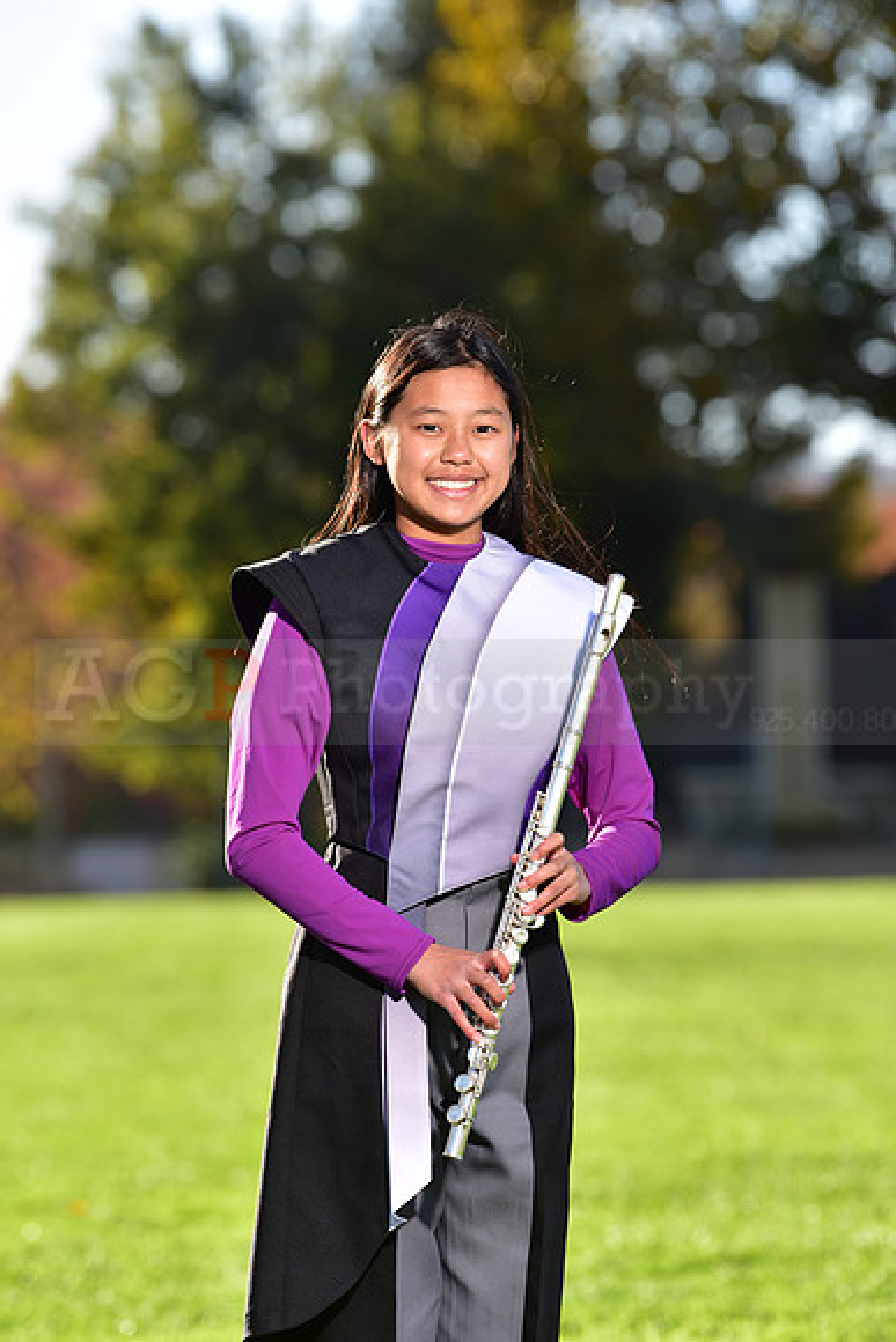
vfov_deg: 10.3
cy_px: 671
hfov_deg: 6.9
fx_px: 7462
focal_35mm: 200
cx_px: 448
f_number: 5
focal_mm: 200
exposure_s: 1/250
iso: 80
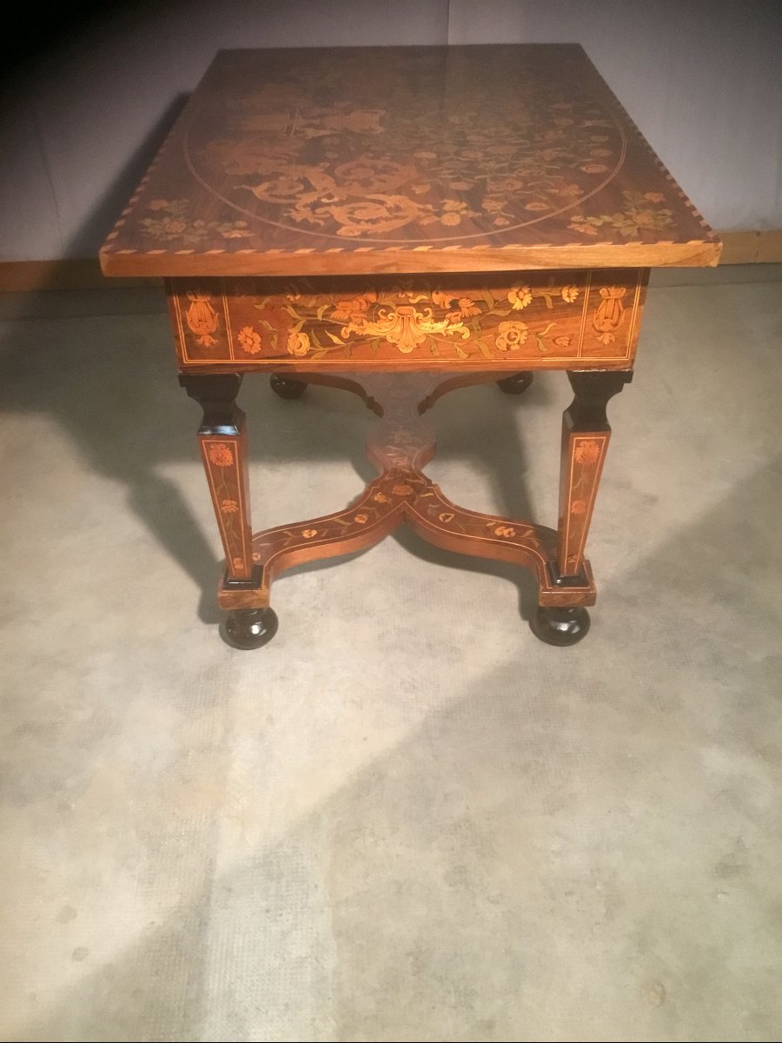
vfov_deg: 58.4
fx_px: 934
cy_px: 522
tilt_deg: -38.3
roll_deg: -0.3
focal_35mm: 31
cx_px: 391
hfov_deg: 45.4
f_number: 2.4
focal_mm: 3.3
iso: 200
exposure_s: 1/20
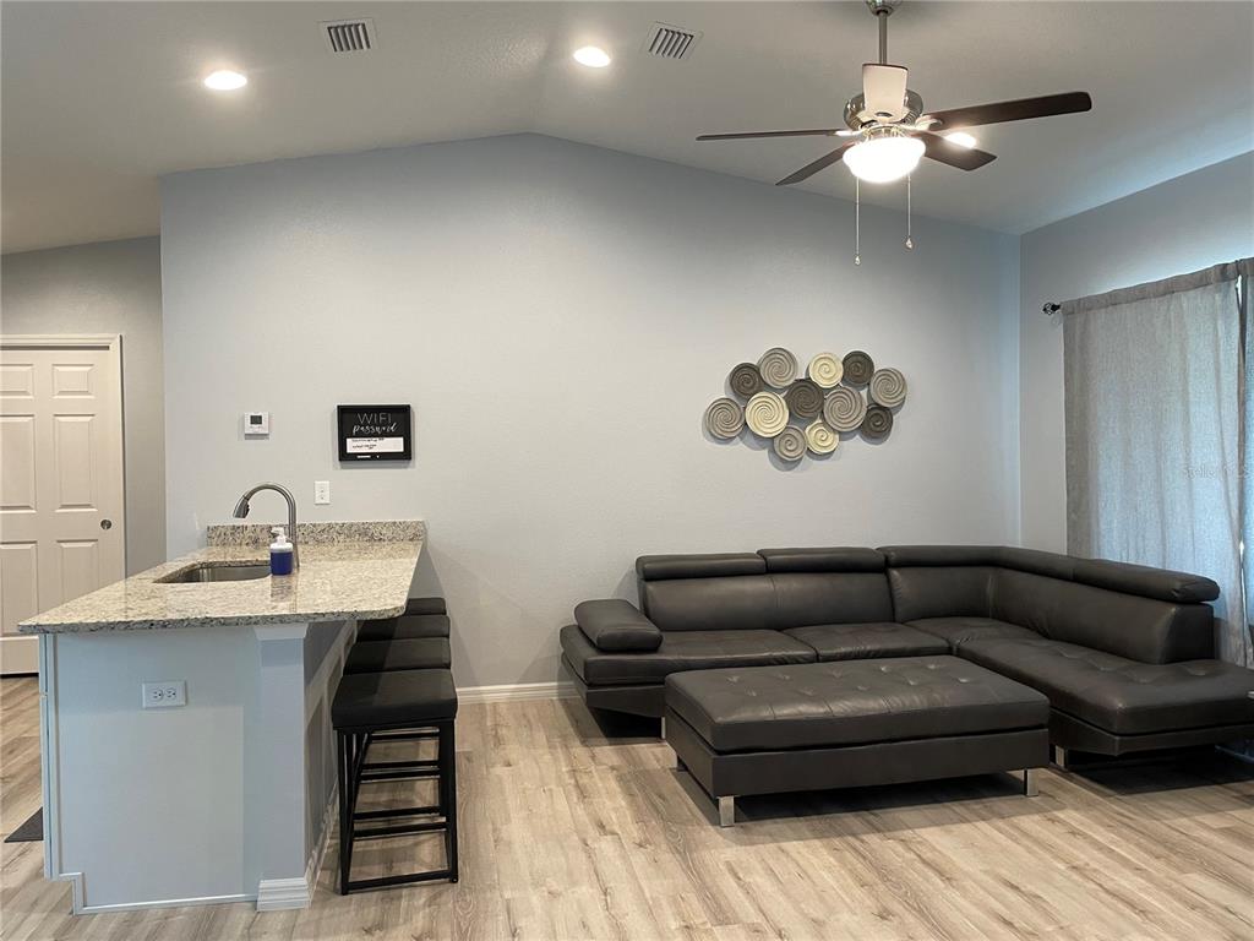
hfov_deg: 67.3
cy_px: 470
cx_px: 627
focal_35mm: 26
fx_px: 942
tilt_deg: -0.4
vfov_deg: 53.1
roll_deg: +1.2
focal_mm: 4.2
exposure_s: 1/60
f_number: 1.6
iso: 160
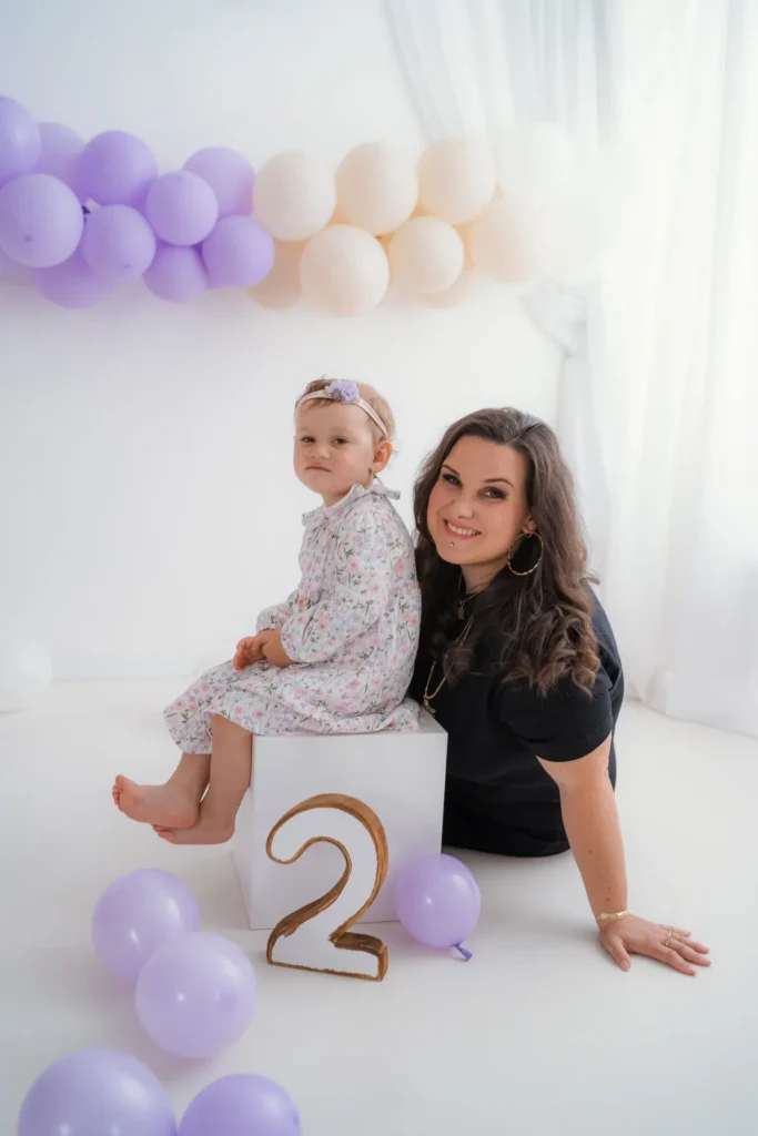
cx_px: 379
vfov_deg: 54.4
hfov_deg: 37.9
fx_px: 1105
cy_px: 568
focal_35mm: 35
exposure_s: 1/125
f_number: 2.5
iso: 125
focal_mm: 35
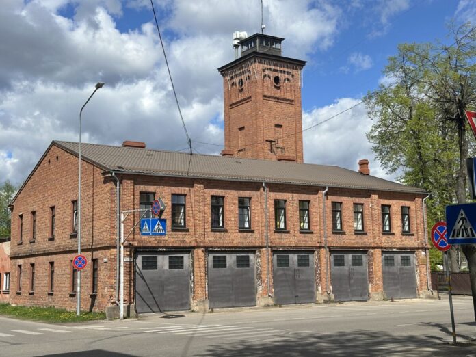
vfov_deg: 30.3
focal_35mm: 48
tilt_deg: +6.8
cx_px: 238
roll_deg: +1.8
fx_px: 660
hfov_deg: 39.7
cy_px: 178
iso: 64
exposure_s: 1/4566
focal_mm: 6.86
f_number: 1.78
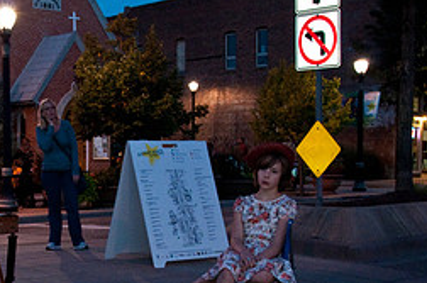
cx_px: 88
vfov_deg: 19.5
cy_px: 214
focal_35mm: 69
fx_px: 817
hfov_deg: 28.7
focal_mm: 20
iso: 1250
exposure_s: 1/15
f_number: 6.3
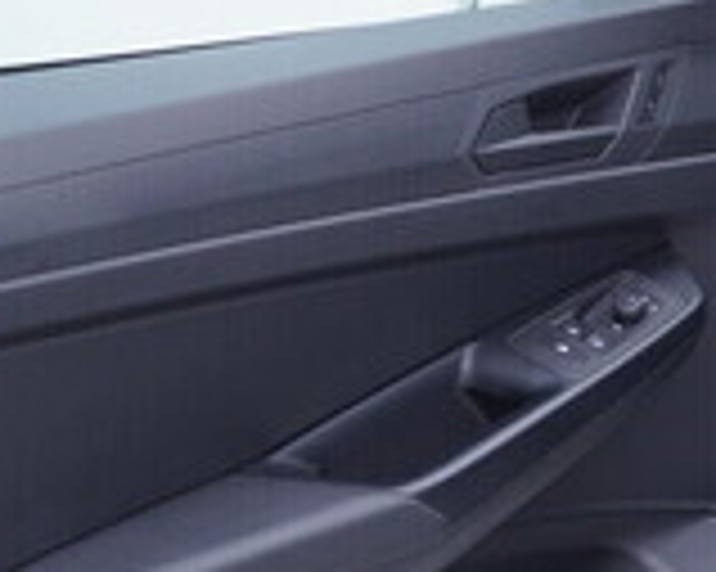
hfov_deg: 15.9
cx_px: 815
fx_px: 2478
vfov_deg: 13.1
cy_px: 128
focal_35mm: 117
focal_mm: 24
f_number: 3.2
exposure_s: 1/50
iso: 125
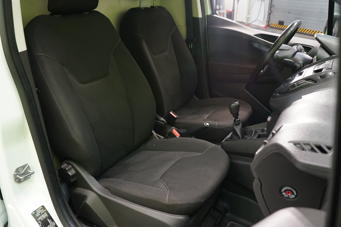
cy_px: 114
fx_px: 294
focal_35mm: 31
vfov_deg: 42.3
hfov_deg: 60.3
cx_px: 170
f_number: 5
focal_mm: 31
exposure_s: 1/60
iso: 3200
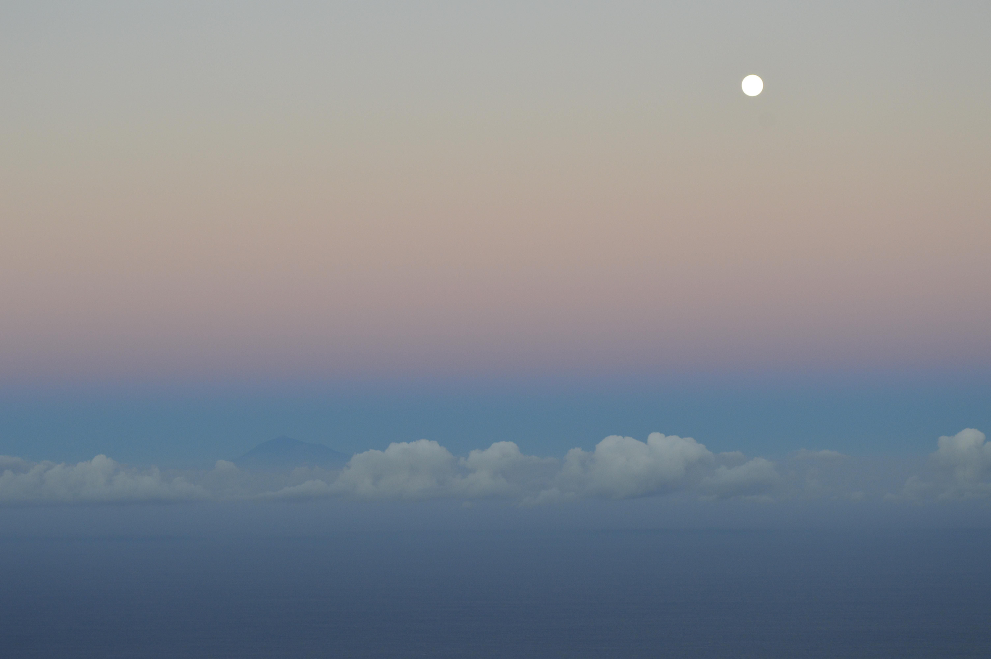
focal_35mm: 75
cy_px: 330
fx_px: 2063
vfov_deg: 18.2
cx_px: 496
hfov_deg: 27.0
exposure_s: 1/40
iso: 400
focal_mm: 50
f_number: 7.1
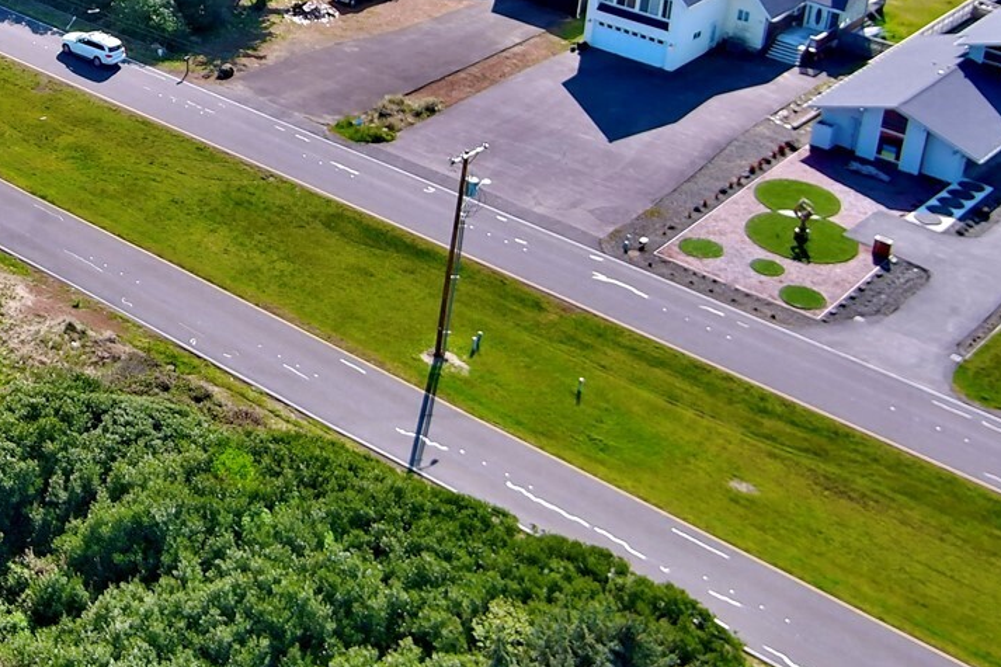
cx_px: -36
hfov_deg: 27.3
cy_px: 4
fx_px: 1918
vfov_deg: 19.2
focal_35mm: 69
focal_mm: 10.57
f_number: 2.8
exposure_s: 1/650
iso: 100
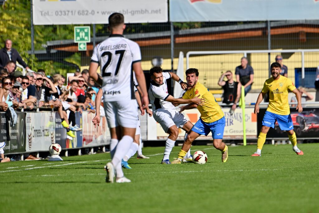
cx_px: 160
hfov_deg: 5.2
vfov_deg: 3.4
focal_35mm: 400
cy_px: 106
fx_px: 3545
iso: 140
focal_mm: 400
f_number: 5.6
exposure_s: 1/1600
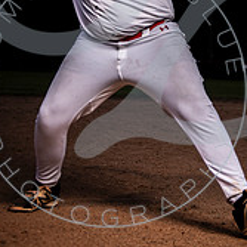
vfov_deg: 16.4
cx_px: 176
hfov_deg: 16.8
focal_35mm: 103
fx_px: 832
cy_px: -22
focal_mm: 45
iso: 100
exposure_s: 1/800
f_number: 2.8
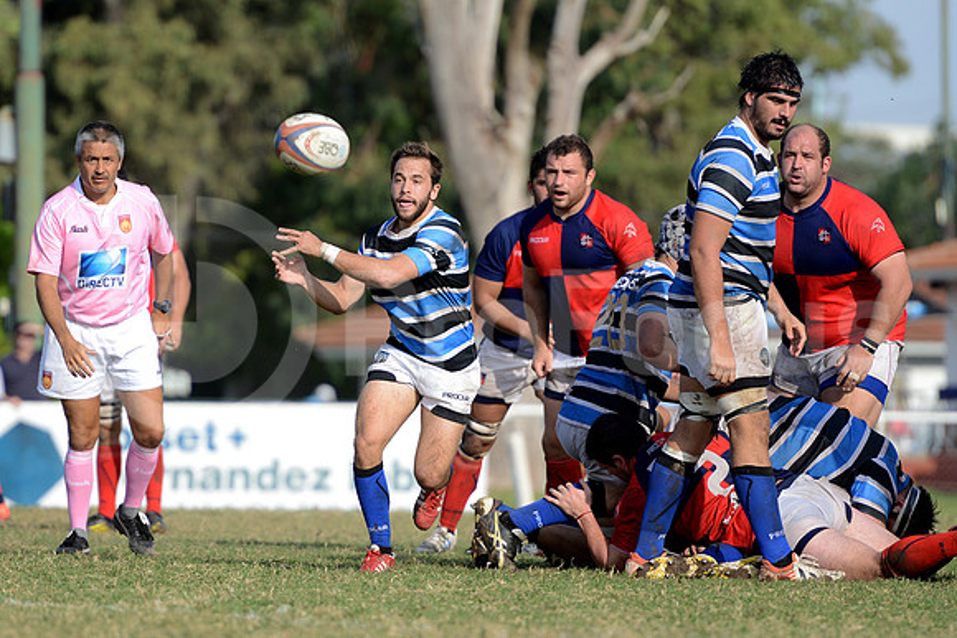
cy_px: 319
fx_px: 7179
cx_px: 478
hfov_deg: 7.6
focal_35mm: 270
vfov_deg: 5.1
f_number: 4
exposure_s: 1/1600
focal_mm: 270
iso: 500
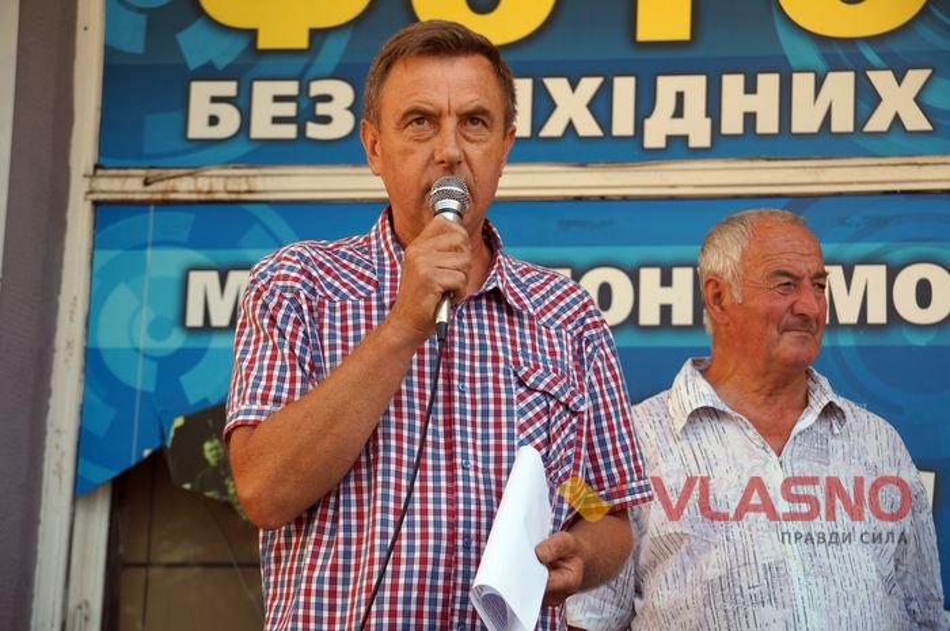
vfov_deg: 15.2
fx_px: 2372
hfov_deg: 22.6
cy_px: 316
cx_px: 475
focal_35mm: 90
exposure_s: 1/200
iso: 100
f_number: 5.6
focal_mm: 60
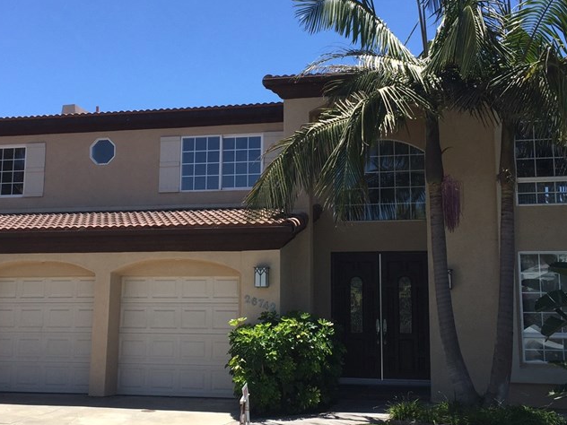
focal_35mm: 47
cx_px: 261
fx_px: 770
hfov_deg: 40.4
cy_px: 197
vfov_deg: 30.9
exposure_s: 1/1319
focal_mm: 4.15
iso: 32
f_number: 2.2
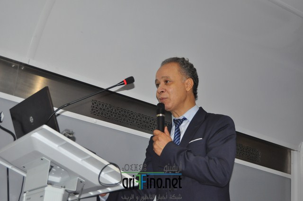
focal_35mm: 63
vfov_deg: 21.5
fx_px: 530
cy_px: 100
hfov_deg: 31.9
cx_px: 152
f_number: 5
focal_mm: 42
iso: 800
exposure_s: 1/60
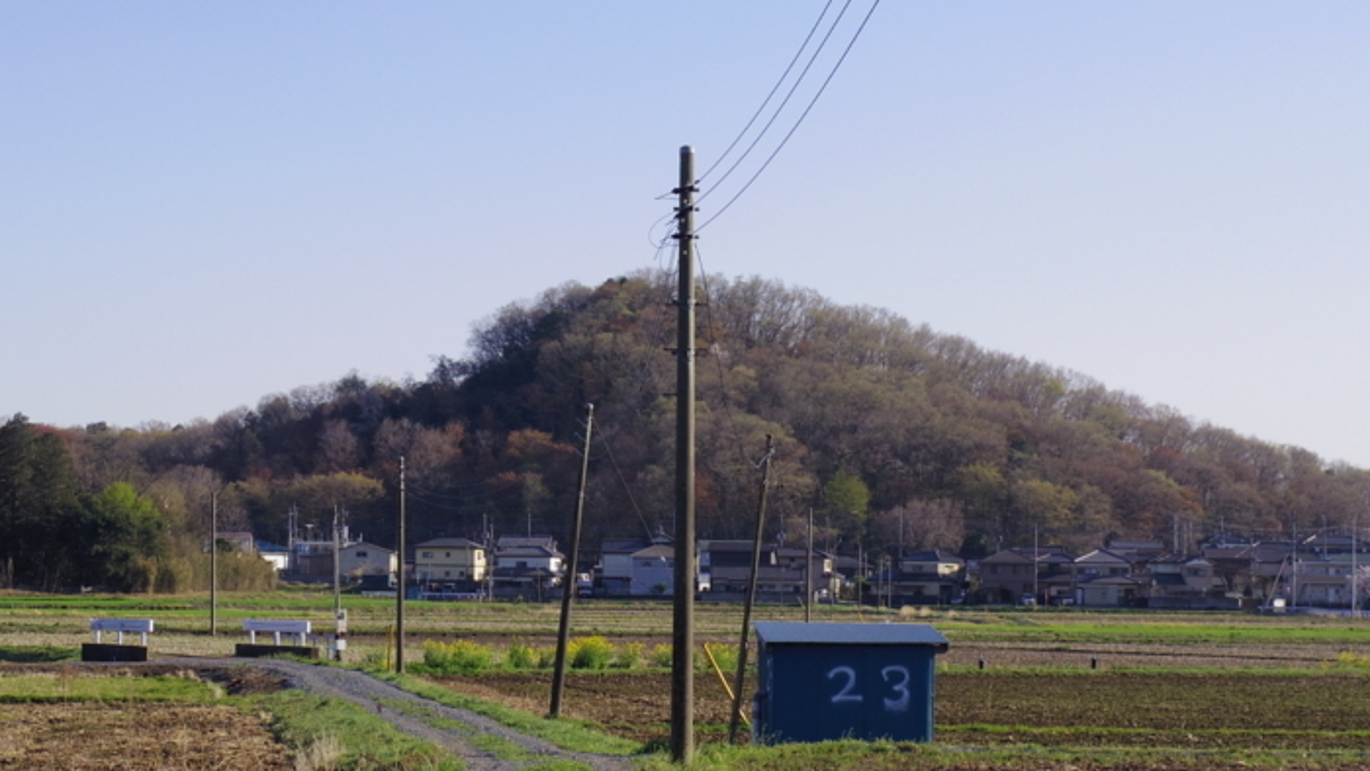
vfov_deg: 12.8
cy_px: 616
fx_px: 3415
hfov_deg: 22.6
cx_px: 470
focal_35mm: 94
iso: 100
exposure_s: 1/125
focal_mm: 12.8
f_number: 4.5
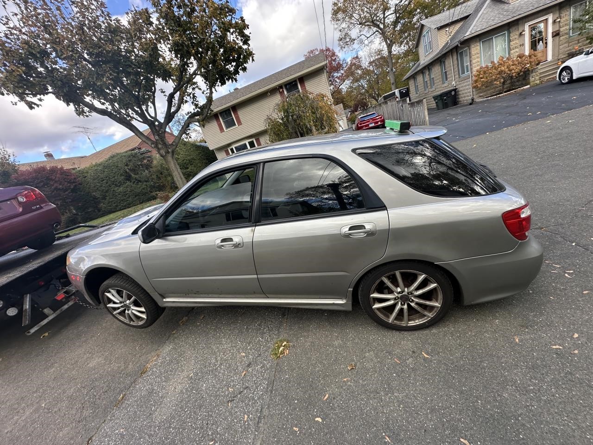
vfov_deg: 85.7
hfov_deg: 102.1
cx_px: 296
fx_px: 240
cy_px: 222
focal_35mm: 14
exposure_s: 1/243
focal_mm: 2.22
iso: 40
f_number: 2.2
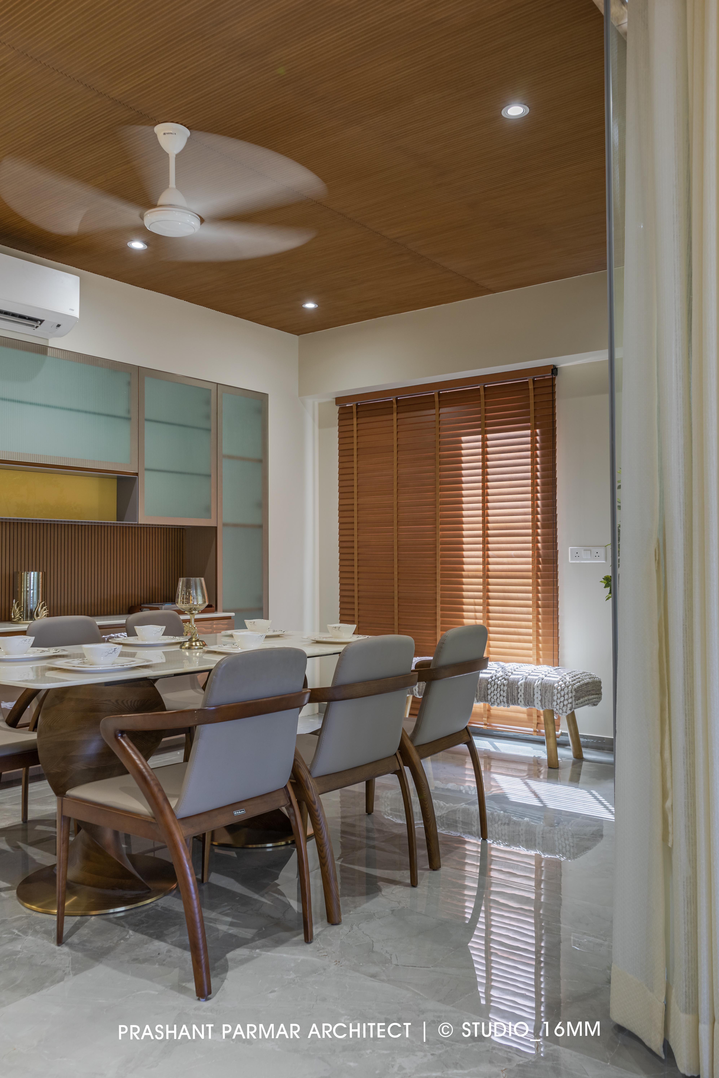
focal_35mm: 28
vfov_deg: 65.5
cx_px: 360
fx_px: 839
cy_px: 539
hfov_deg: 46.4
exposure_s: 1/25
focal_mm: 28
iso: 200
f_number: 6.3
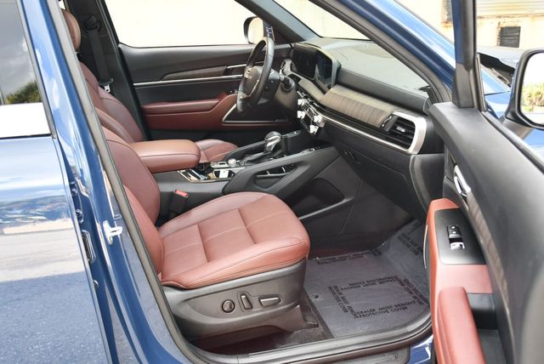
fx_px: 544
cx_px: 272
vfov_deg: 36.9
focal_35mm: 36
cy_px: 182
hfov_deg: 53.1
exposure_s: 1/250
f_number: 3.5
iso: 400
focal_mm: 18
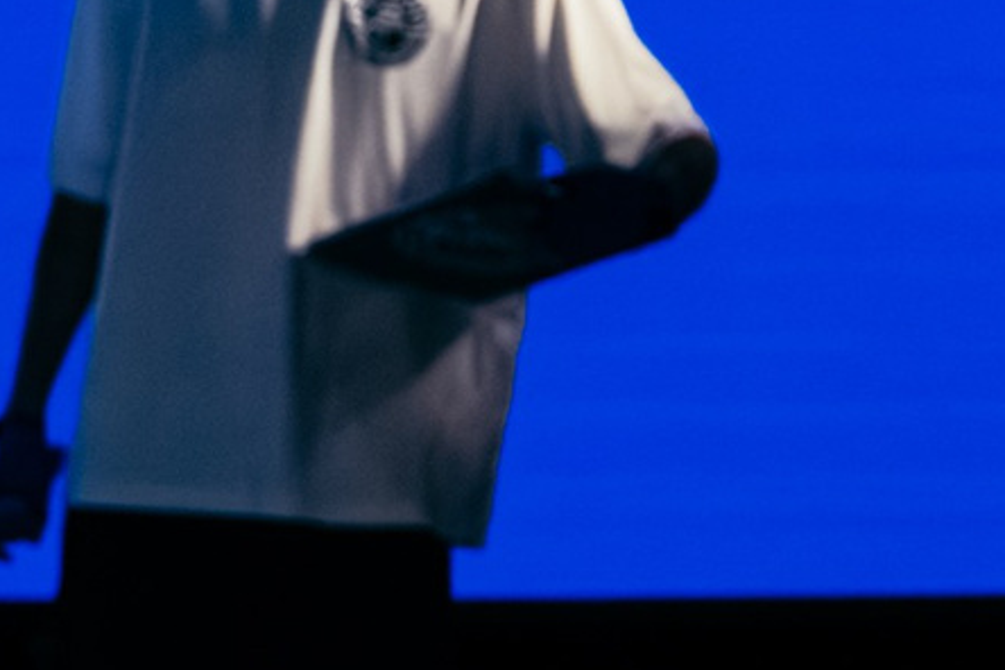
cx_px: -839
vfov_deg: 4.0
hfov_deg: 5.9
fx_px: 9603
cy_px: 1251
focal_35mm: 344
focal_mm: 52
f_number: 2.8
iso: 3200
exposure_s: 1/800
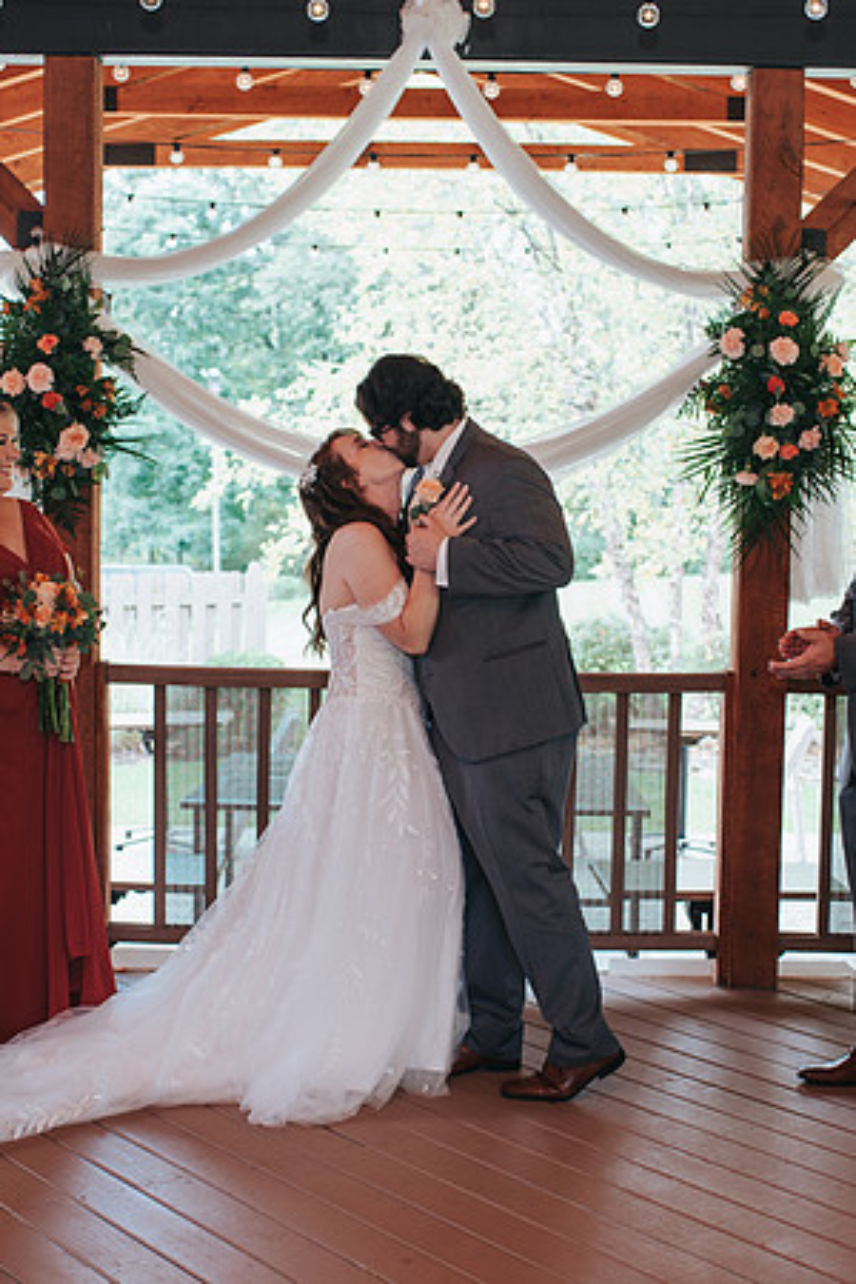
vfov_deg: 33.4
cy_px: 717
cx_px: 436
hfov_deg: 22.6
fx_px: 2138
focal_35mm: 60
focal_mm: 35
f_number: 3.2
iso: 220
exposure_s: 1/125
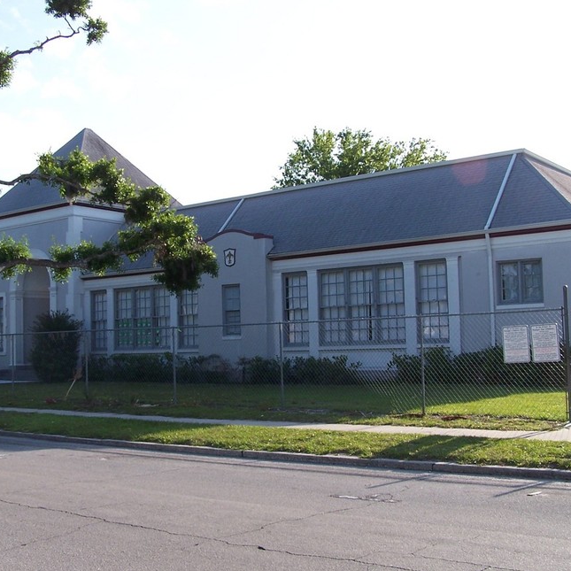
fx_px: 840
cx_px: 244
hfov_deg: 37.5
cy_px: 286
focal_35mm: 45
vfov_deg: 37.6
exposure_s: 1/350
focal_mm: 6.3
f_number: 4
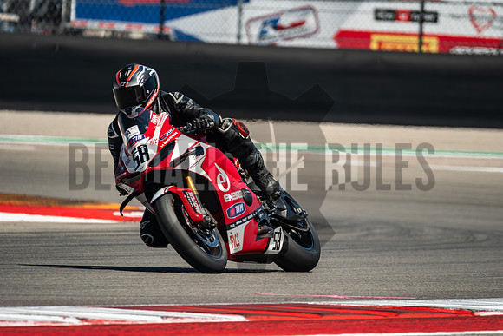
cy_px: 168
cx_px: 252
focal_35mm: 600
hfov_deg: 3.4
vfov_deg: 2.3
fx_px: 8385
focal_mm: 400
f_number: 5.6
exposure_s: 1/1250
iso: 500
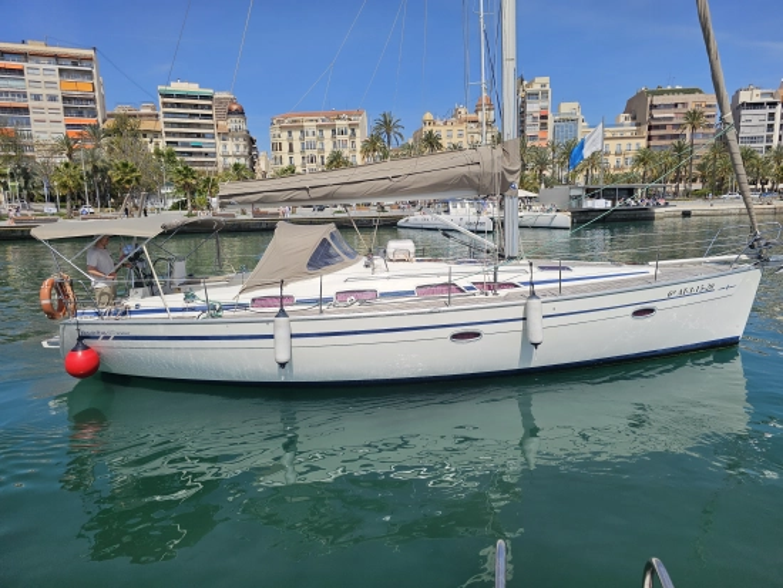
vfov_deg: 58.9
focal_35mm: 23
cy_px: 294
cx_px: 392
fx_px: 520
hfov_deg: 73.9
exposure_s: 1/1358
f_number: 1.7
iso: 10
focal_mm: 6.3
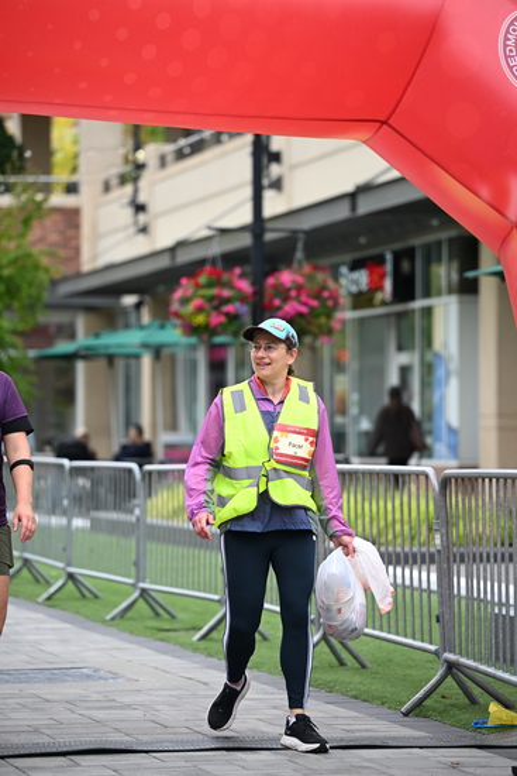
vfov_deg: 17.1
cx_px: 258
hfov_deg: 11.4
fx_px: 2583
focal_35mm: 120
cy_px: 388
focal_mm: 120
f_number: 2.8
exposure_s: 1/1250
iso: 400
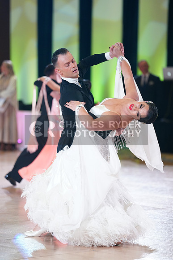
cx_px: 86
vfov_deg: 11.1
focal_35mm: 185
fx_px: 1333
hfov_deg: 7.4
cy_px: 130
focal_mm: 185
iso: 2000
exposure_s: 1/400
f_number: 2.8
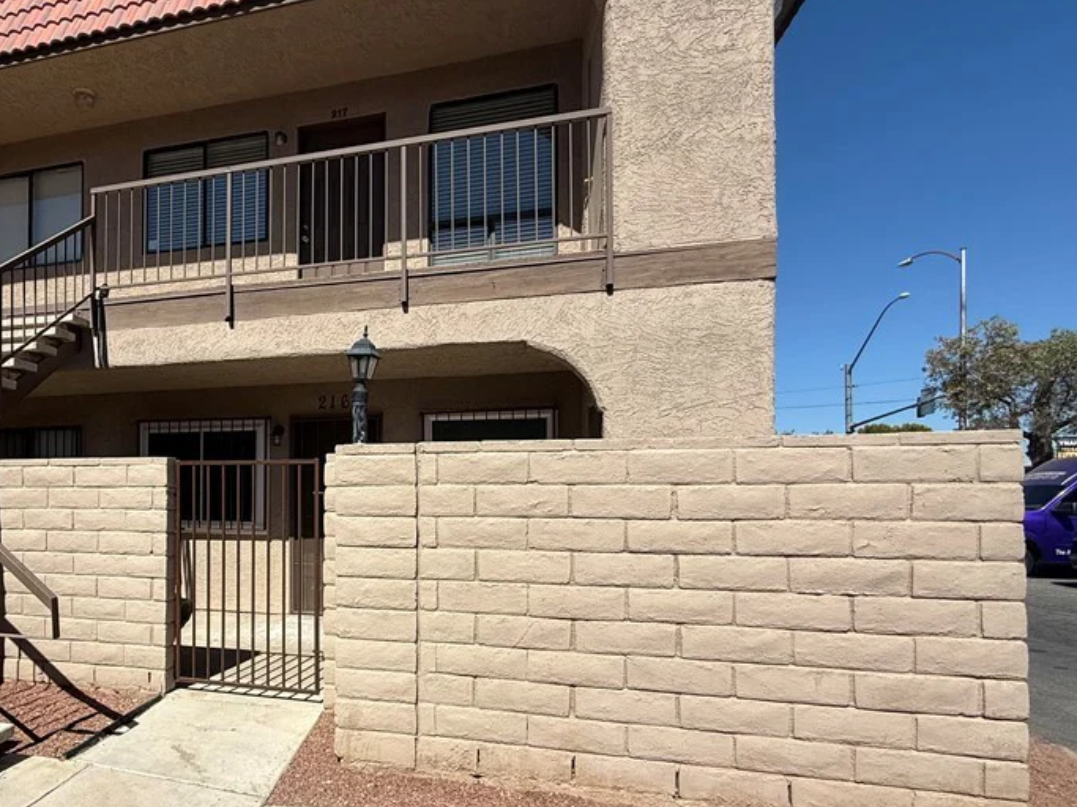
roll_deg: +0.3
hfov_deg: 74.8
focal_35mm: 21
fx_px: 653
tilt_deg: +0.7
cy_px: 490
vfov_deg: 62.8
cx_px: 306
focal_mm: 2.22
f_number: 2.2
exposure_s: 1/3289
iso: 50
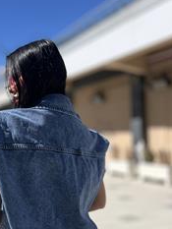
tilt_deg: +1.7
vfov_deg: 41.1
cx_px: 29
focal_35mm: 46
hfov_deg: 30.6
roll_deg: +1.5
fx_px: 304
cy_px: 133
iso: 50
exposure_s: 1/4831
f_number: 1.5
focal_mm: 5.7
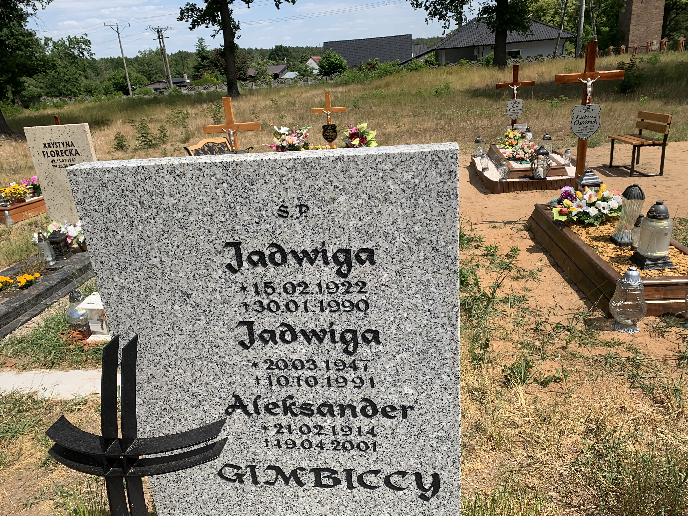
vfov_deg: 53.1
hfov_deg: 67.3
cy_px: 258
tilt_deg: -21.3
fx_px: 517
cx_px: 344
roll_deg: +4.6
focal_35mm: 26
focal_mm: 4.25
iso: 25
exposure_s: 1/2481
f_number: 1.8
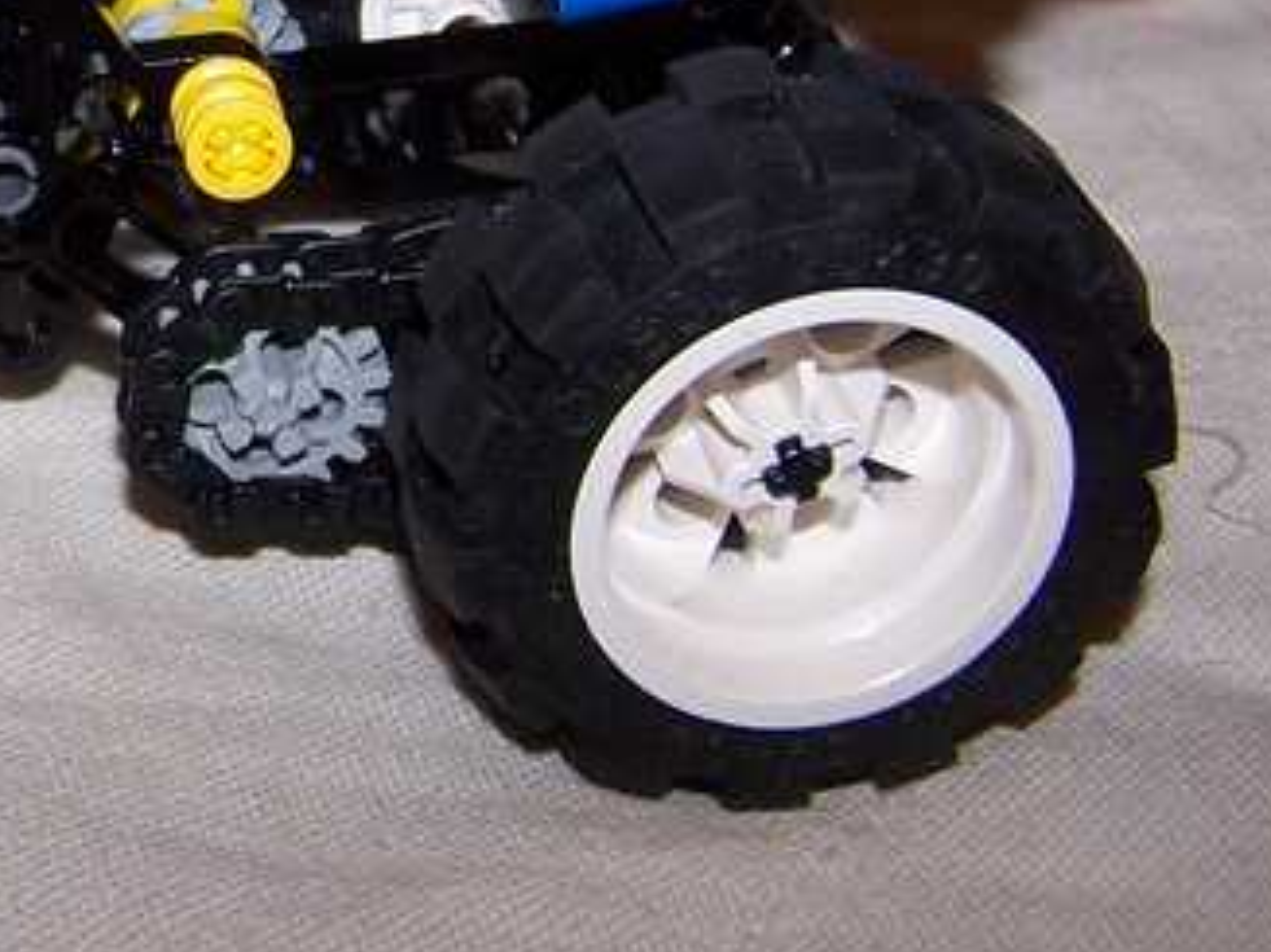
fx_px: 3413
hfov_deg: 20.2
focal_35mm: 93
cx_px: -105
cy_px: 27
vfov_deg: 15.6
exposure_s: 1/60
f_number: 2.8
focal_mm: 6.3
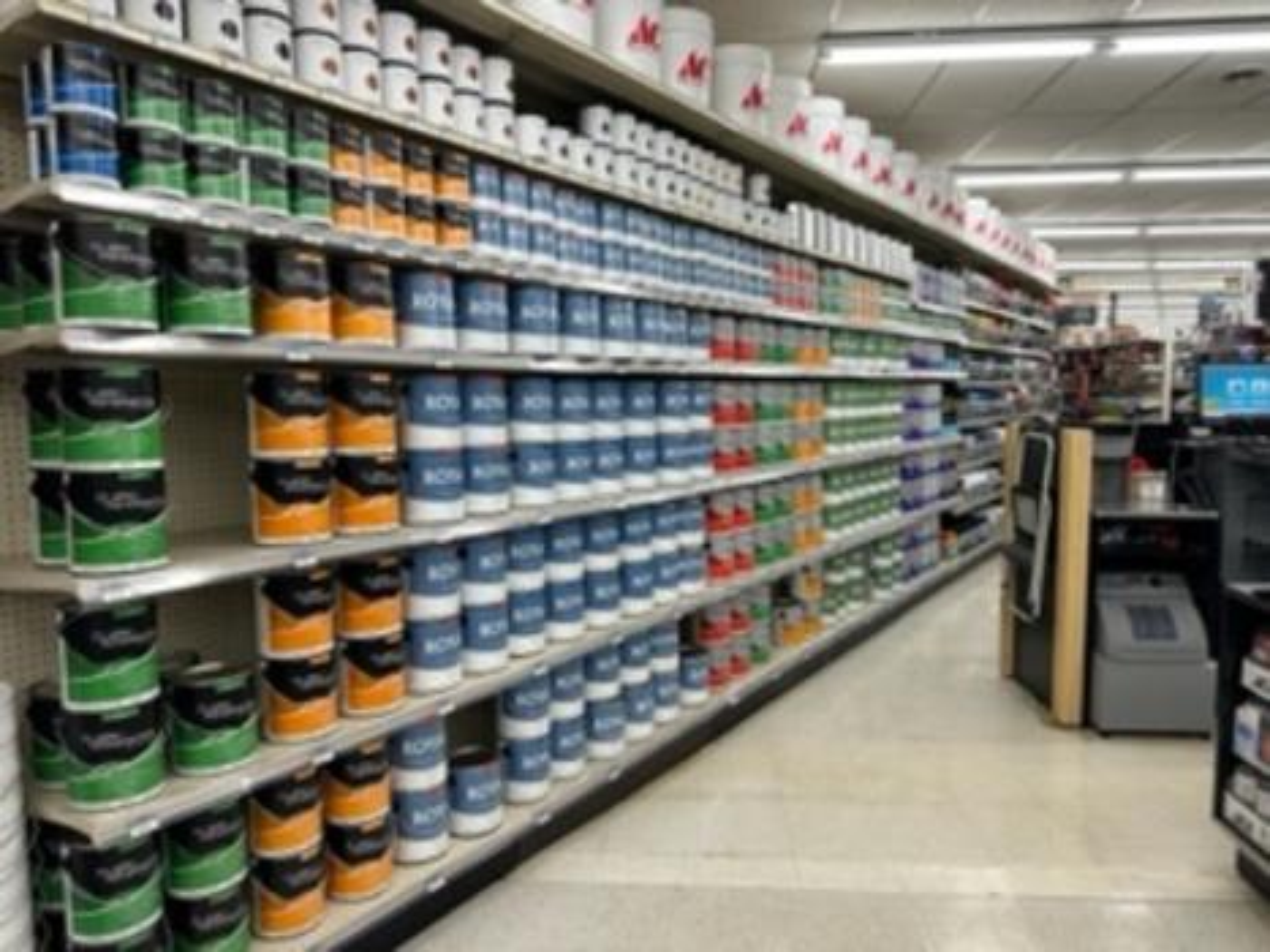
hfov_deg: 71.6
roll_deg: +0.1
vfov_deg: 56.8
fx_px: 880
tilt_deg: -4.4
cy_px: 476
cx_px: 635
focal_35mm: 24
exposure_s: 1/120
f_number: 1.78
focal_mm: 6.86
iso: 100
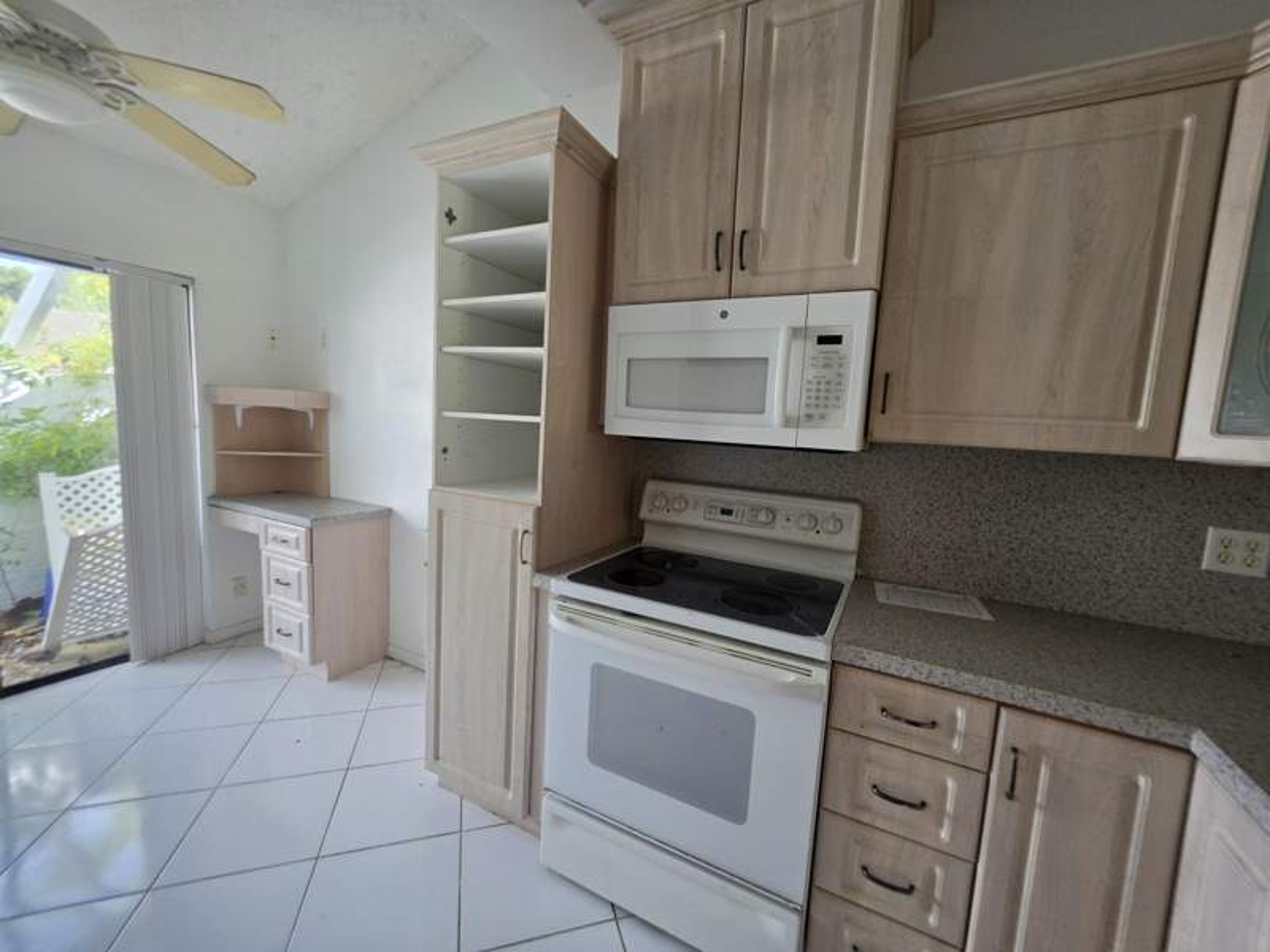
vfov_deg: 89.9
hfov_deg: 106.2
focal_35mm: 13
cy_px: 476
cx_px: 635
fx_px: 477
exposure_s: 1/120
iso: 160
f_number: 1.9
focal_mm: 2.2
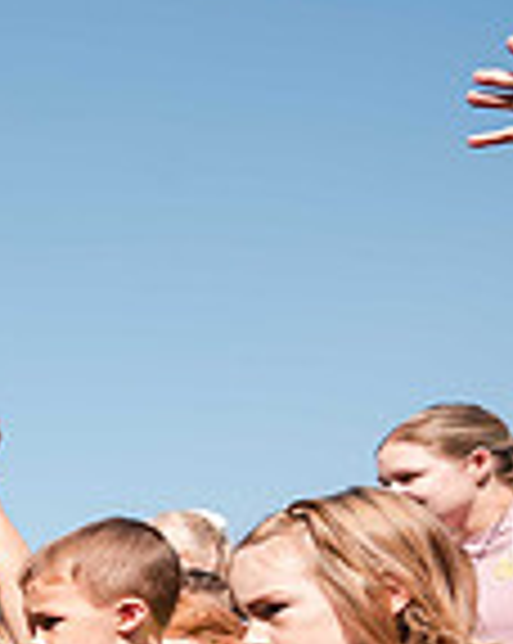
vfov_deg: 28.2
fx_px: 1122
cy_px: 759
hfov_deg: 15.6
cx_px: -677
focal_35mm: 59
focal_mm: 14
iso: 110
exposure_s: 1/250
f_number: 5.6
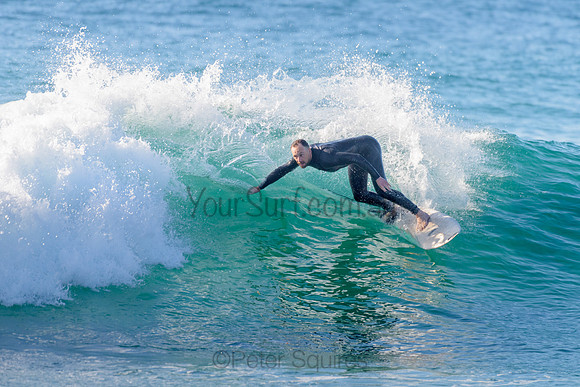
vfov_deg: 2.2
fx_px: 9866
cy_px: 174
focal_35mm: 612
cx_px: 336
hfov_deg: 3.4
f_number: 5.6
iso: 500
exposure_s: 1/2000
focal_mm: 500
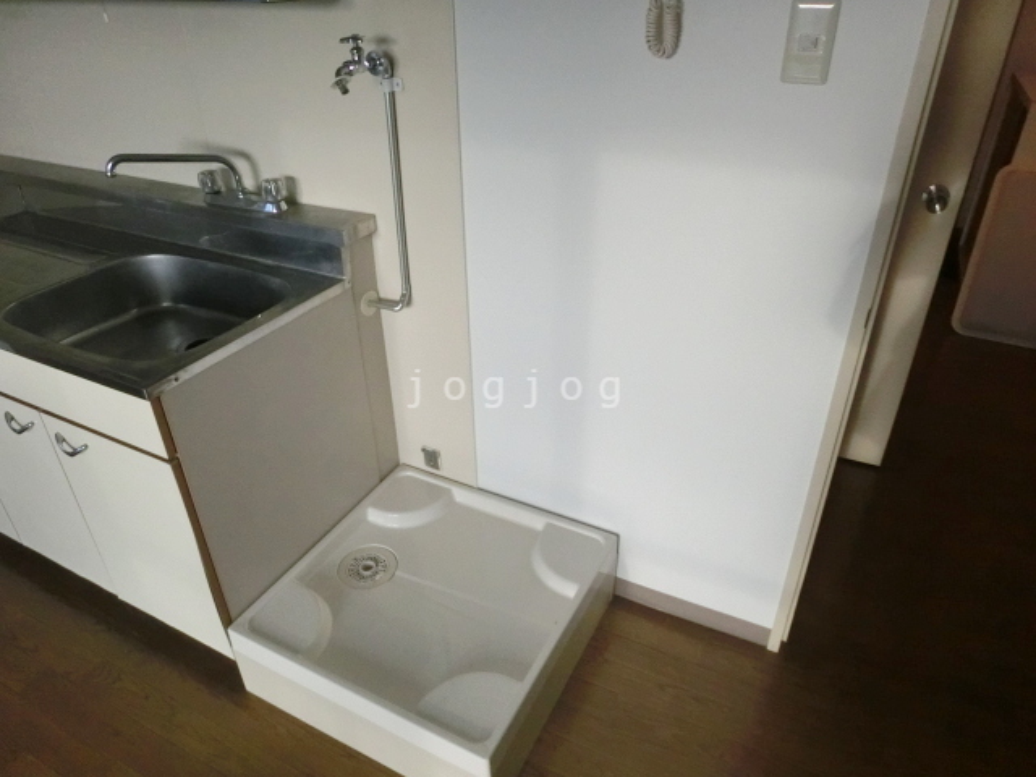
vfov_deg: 56.8
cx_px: 518
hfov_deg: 71.6
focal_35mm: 24
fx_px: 718
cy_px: 388
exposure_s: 1/800
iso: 800
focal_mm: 4.24
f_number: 3
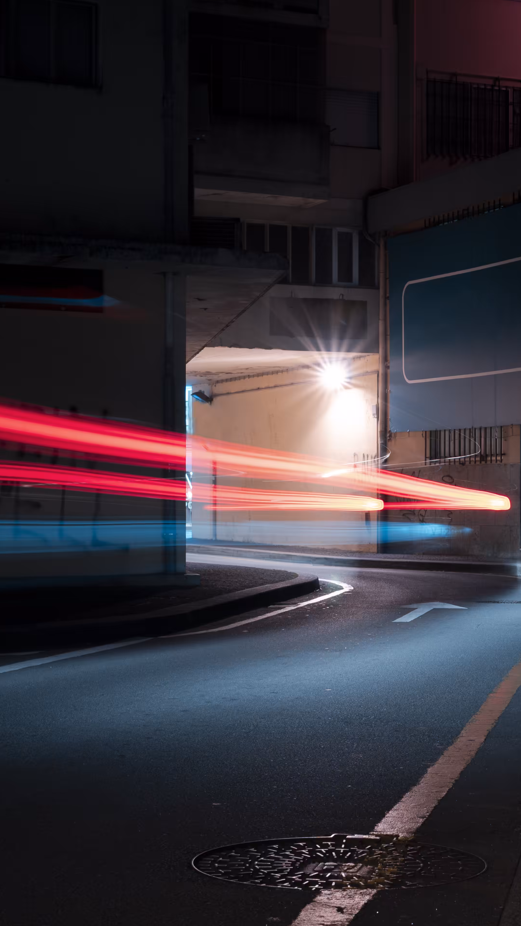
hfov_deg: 16.3
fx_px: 1817
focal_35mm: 74
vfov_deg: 28.6
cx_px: 329
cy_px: 467
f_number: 7.1
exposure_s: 6
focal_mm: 30
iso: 100
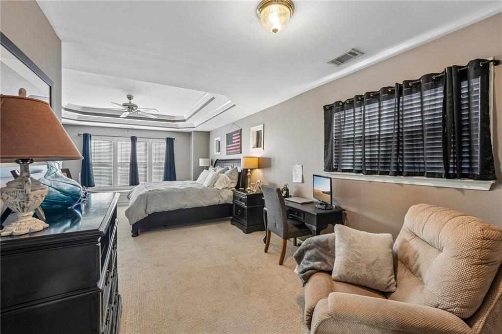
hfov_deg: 104.3
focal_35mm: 14
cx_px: 251
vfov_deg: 81.1
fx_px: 195
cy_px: 167
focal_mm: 14
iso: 320
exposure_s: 1/8
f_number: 8
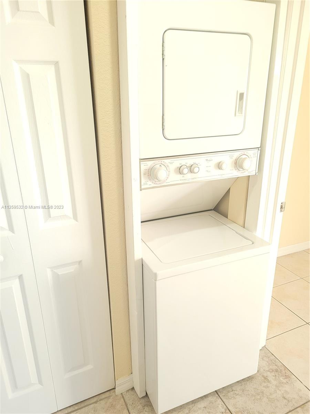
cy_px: 207
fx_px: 310
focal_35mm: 26
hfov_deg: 53.1
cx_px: 155
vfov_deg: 67.3
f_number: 1.8
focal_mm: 5.4
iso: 250
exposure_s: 1/119
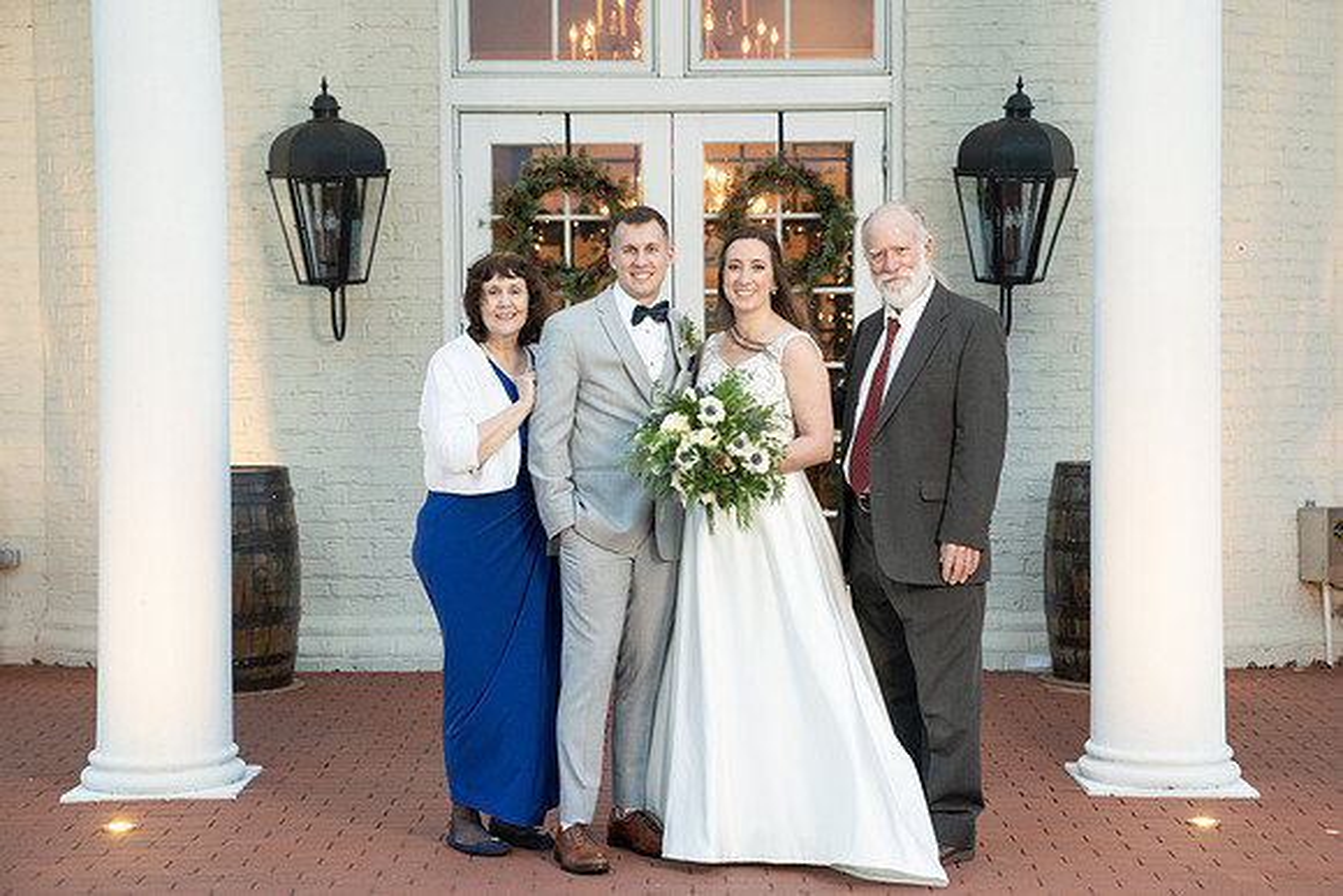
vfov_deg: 18.7
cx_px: 687
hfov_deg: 27.7
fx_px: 2726
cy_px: 454
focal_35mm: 73
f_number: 4
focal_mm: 70
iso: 4000
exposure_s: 1/100
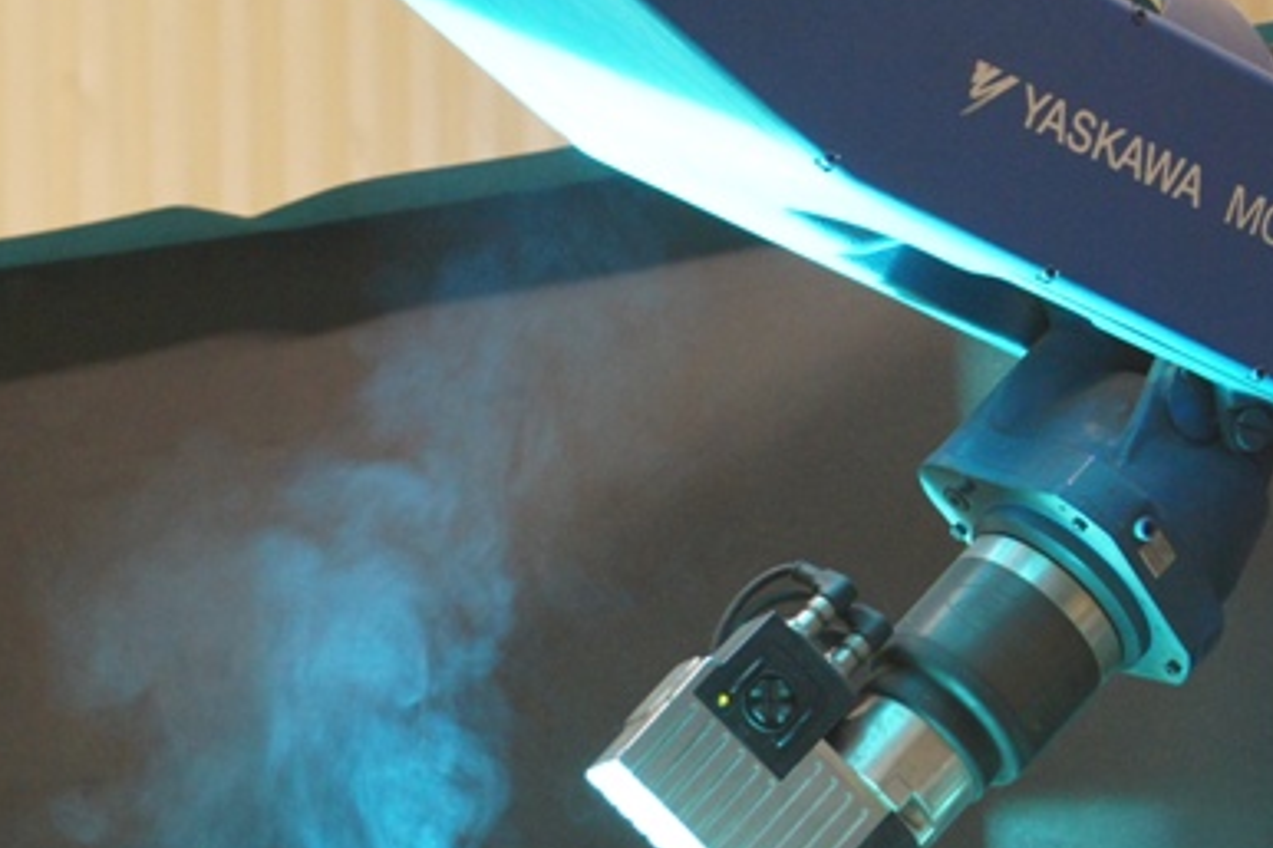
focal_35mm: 165
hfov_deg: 12.4
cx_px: 491
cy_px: 775
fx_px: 5832
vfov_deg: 8.3
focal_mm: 50
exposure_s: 1/30
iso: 1600
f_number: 5.6
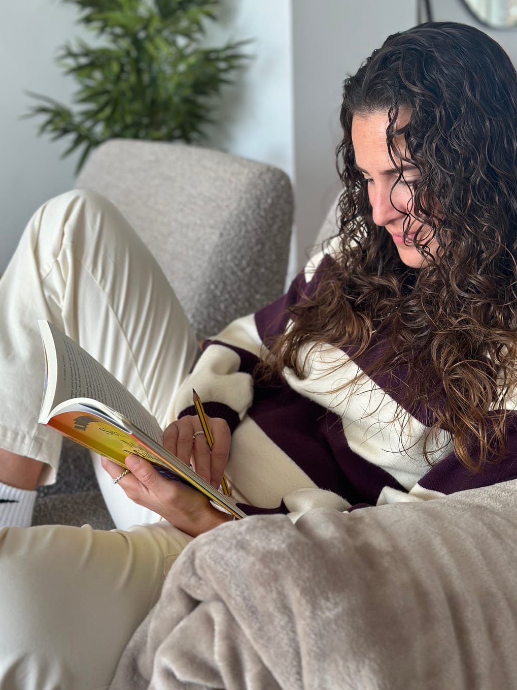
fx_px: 1055
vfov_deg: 36.1
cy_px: 312
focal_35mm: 53
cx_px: 251
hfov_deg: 27.5
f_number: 1.78
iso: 100
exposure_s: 1/120
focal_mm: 6.86
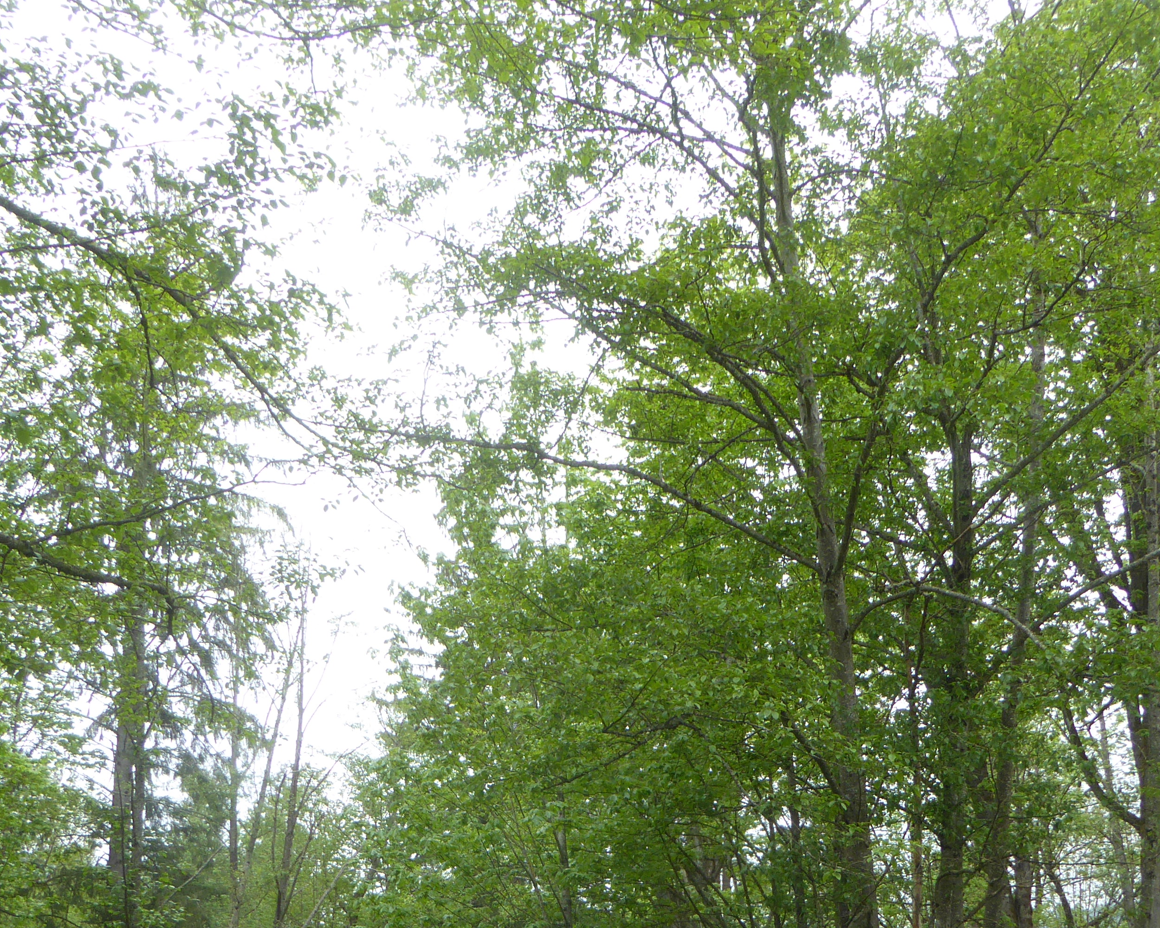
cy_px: 836
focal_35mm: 46
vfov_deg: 31.2
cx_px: 632
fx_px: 1579
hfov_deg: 40.3
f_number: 3.3
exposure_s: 1/160
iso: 100
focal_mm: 4.3
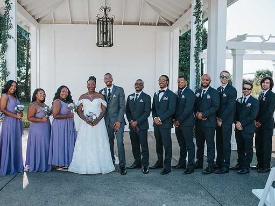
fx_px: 318
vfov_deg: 35.9
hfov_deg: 46.7
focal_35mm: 40
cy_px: 107
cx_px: 123
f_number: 2.8
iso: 125
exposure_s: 1/640
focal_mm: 35
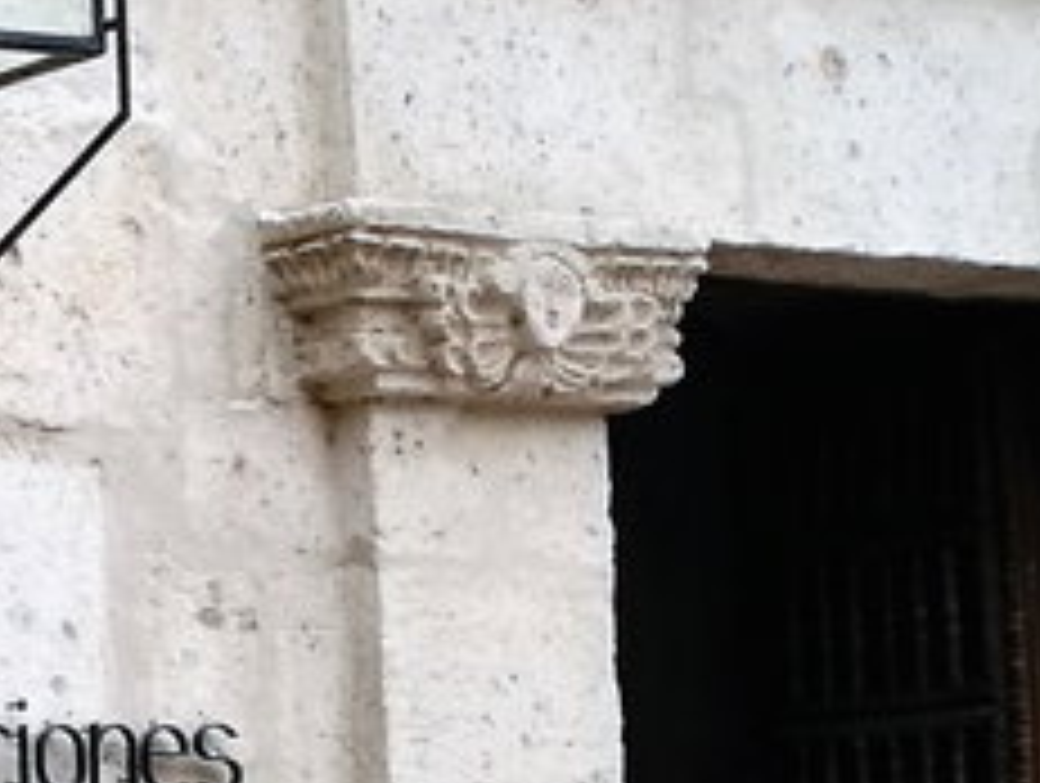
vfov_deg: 10.6
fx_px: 4213
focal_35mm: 140
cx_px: -837
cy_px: 432
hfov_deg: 12.8
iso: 50
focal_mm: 4.5
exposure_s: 1/238
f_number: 2.2
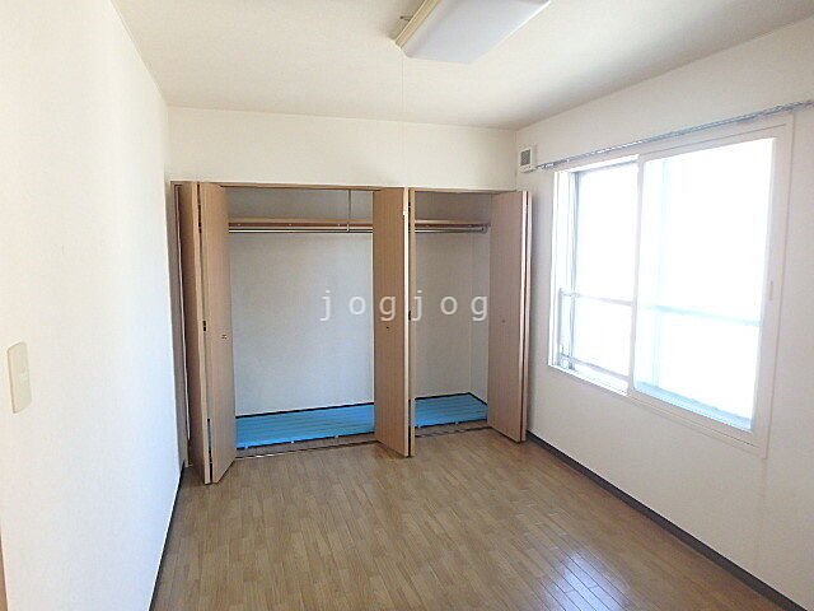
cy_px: 306
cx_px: 407
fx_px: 494
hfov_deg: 79.0
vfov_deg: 63.4
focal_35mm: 21
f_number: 3.5
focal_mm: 3.7
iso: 320
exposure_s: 1/30
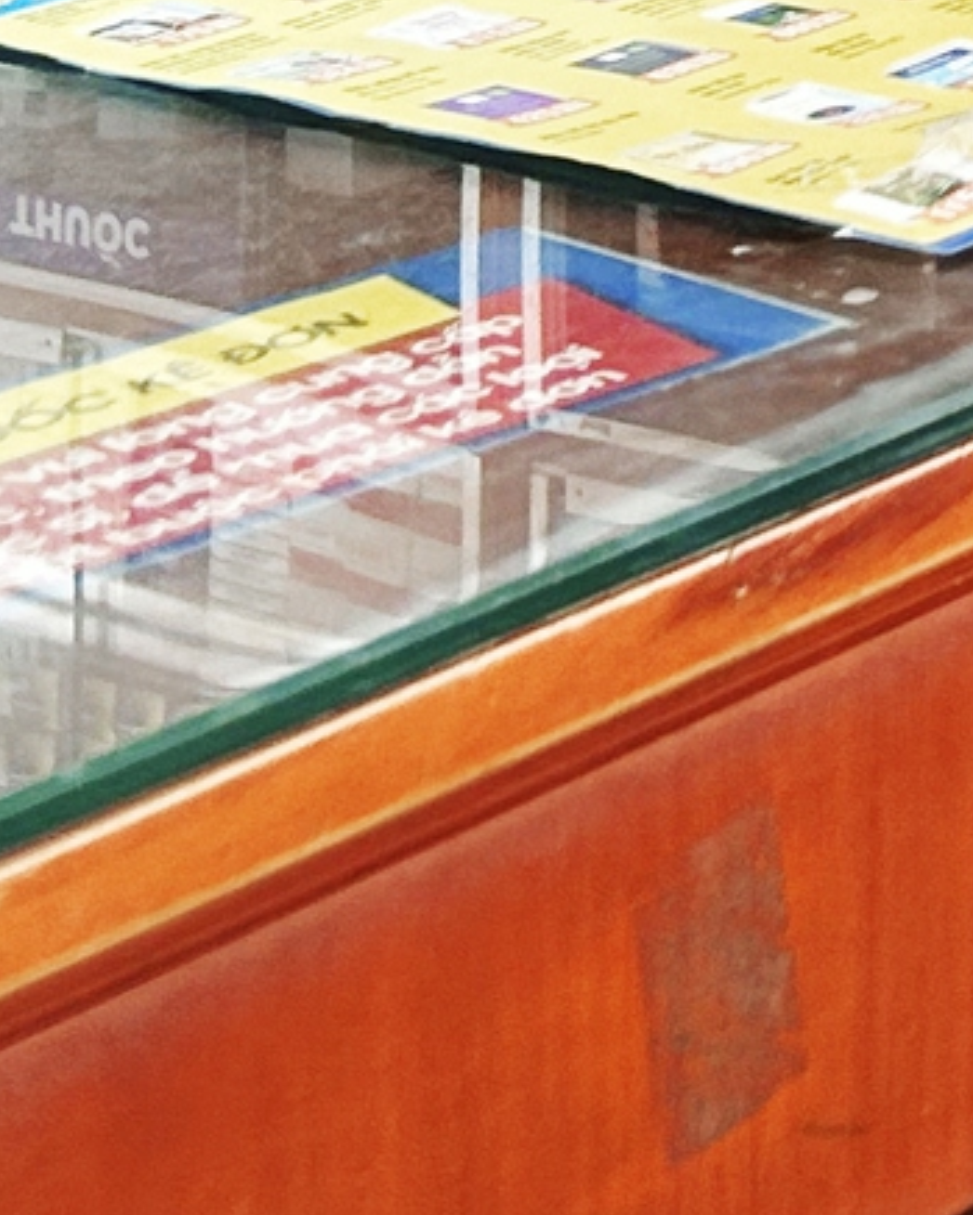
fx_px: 5362
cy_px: -1404
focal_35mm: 149
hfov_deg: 9.2
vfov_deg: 11.4
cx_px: 2400
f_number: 1.5
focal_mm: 5.7
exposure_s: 1/121
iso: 50
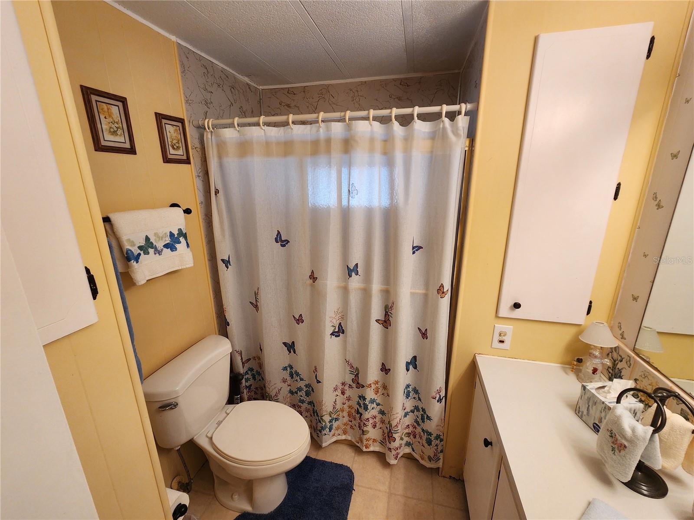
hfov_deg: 106.2
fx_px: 261
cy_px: 260
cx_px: 347
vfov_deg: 89.9
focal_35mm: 13
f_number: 2.2
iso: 160
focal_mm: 2.2
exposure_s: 1/60
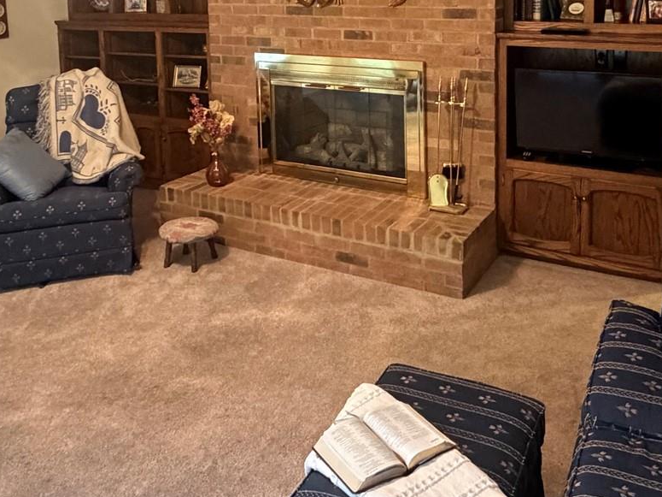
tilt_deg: -5.2
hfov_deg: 50.1
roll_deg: +1.3
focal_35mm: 37
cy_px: 27
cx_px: 345
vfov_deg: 35.8
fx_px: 707
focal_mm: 2.22
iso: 1000
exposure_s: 1/60
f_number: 2.2
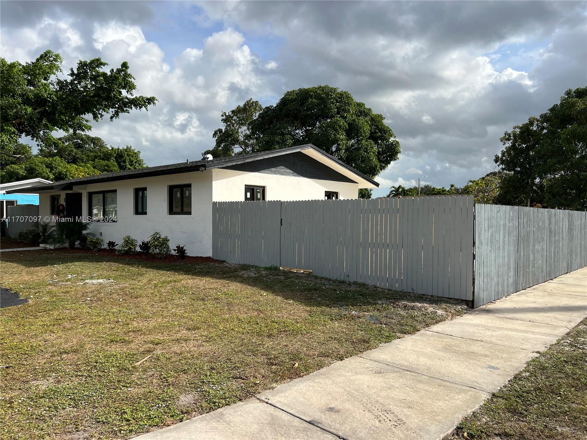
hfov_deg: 67.3
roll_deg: -0.4
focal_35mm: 26
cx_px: 294
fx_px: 441
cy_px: 220
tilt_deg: -0.2
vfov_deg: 53.1
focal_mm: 5.7
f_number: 1.5
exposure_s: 1/5076
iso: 50
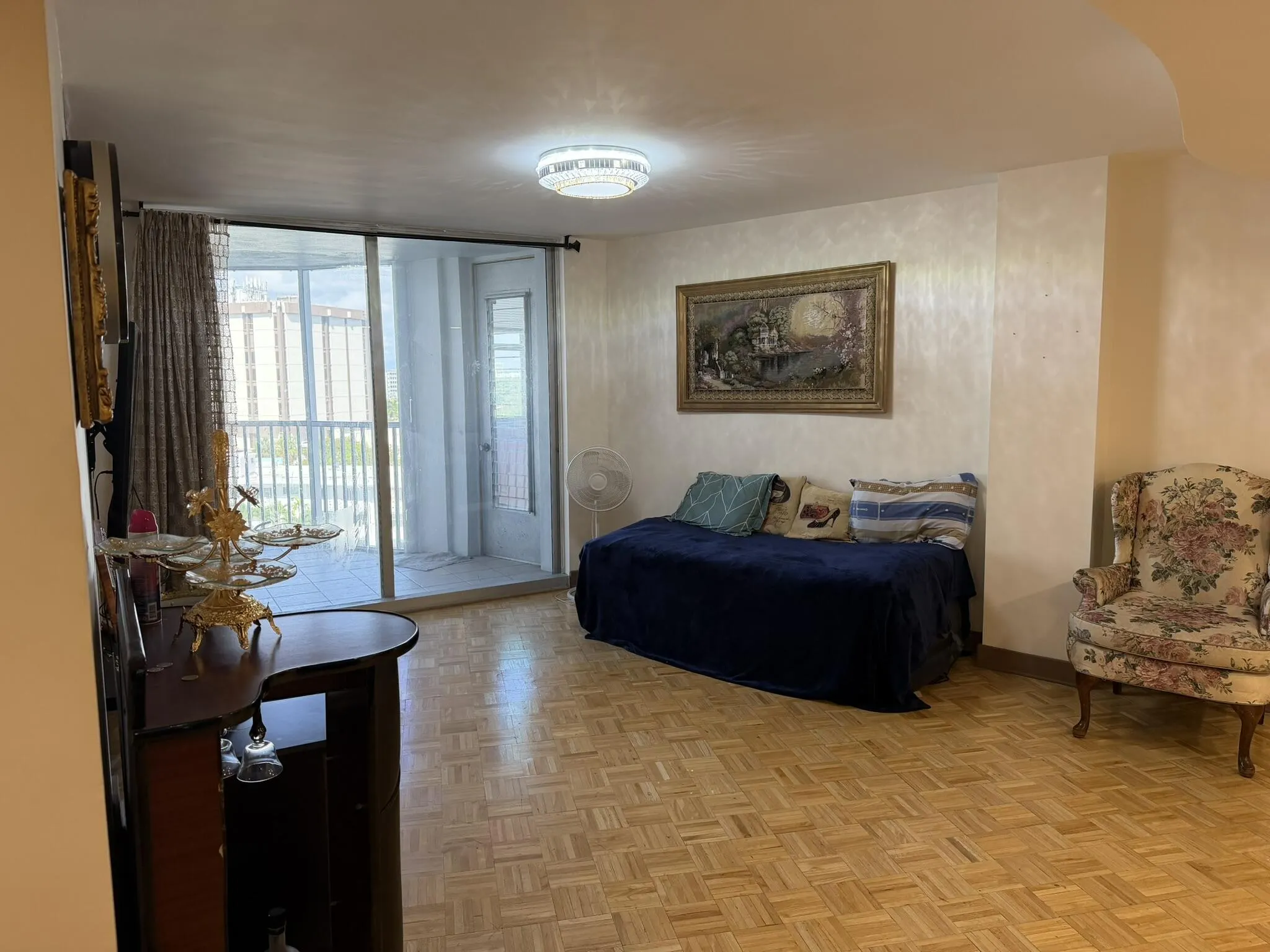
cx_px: 635
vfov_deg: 56.8
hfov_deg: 71.6
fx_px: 881
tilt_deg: -6.0
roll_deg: +0.7
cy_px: 476
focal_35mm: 24
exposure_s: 1/127
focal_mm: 6.76
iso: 200
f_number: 1.78
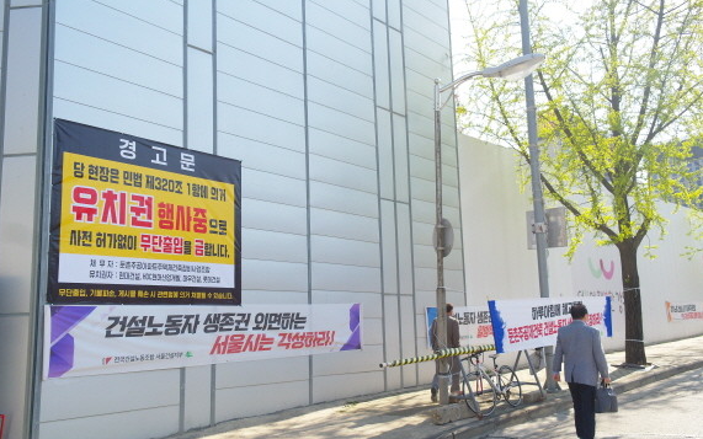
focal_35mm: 30
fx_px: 575
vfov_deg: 41.8
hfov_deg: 62.9
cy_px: 234
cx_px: 347
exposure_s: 1/320
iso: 200
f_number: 4.5
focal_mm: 19
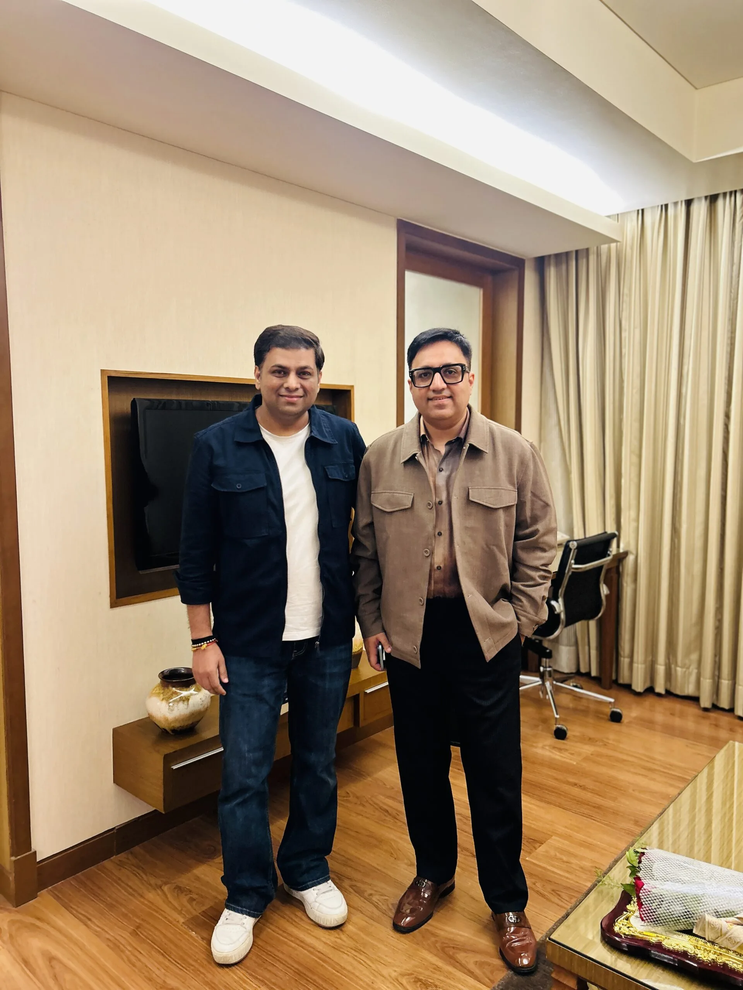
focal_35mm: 26
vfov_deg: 67.3
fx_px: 744
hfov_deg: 53.1
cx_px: 372
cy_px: 495
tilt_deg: -5.4
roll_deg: +0.4
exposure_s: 1/50
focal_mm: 5.7
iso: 250
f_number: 1.5
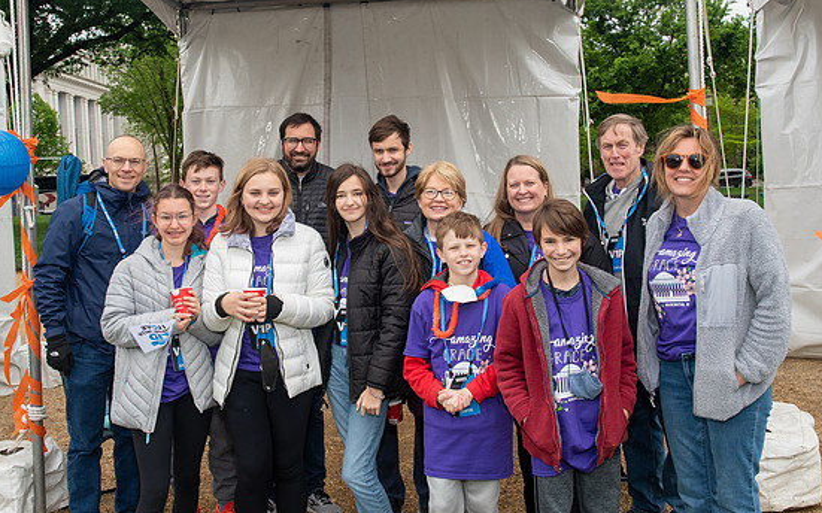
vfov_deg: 29.7
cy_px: 199
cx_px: 379
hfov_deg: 46.2
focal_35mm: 43
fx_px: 963
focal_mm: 22
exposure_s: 1/250
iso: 250
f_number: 7.1
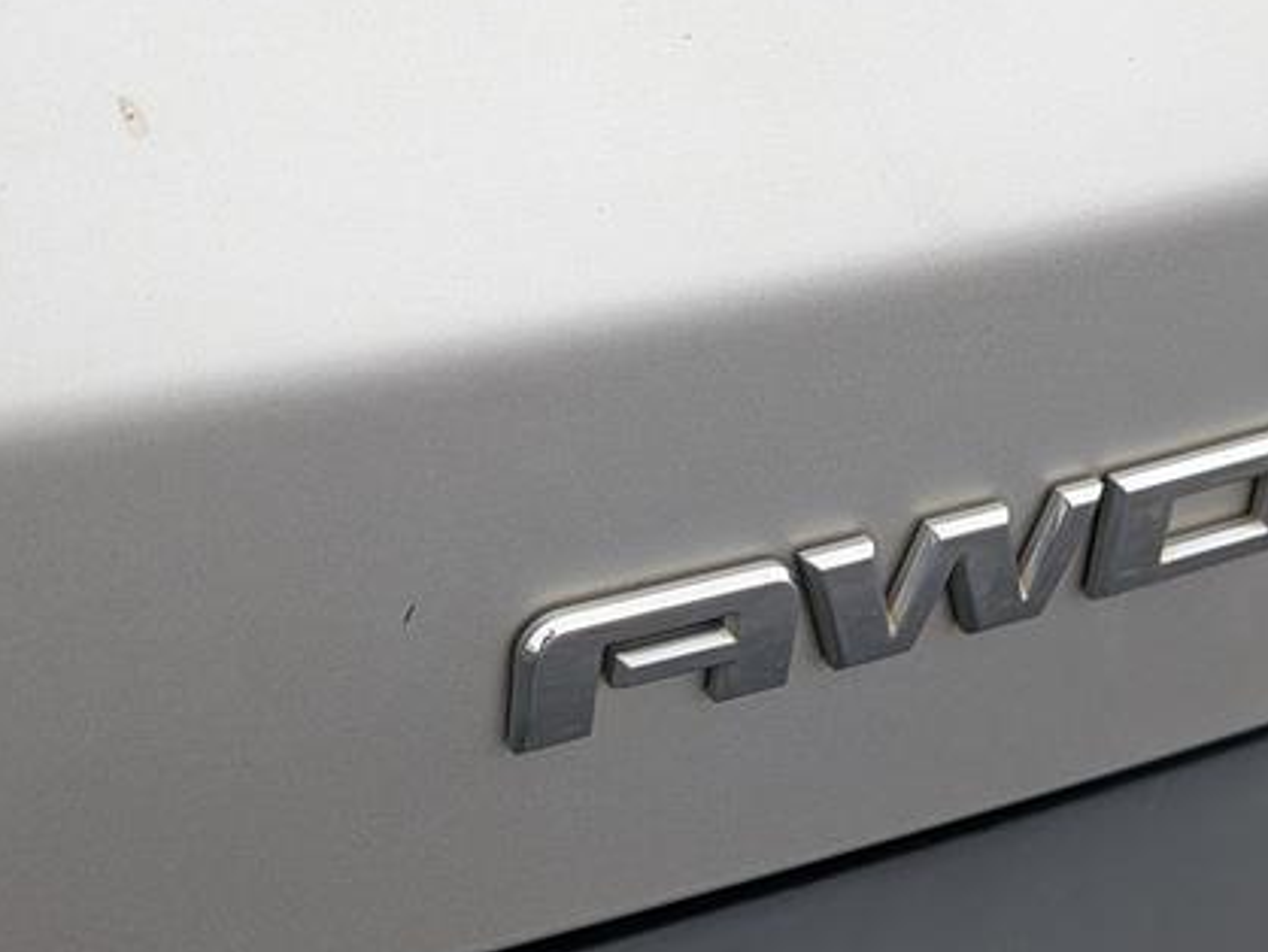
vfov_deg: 19.7
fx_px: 2749
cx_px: 789
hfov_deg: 25.9
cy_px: 494
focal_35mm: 75
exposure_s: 1/385
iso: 32
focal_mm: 6.9
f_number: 1.68
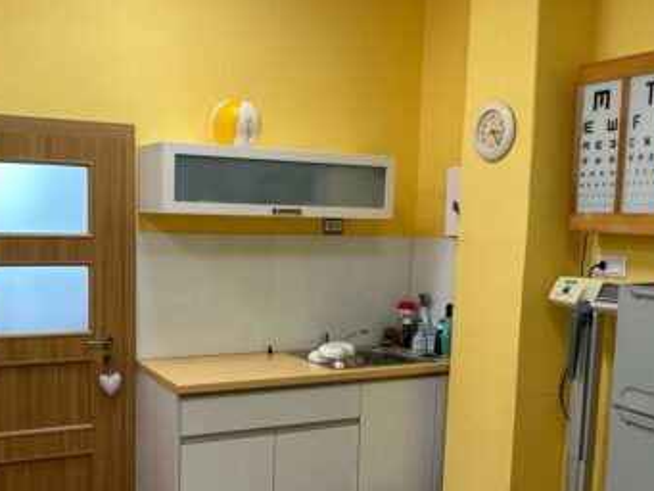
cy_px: 322
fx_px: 794
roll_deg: -1.5
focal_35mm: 42
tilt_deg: -8.4
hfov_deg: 44.7
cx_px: 280
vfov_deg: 34.1
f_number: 2.2
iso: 100
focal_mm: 2.22
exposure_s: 1/100
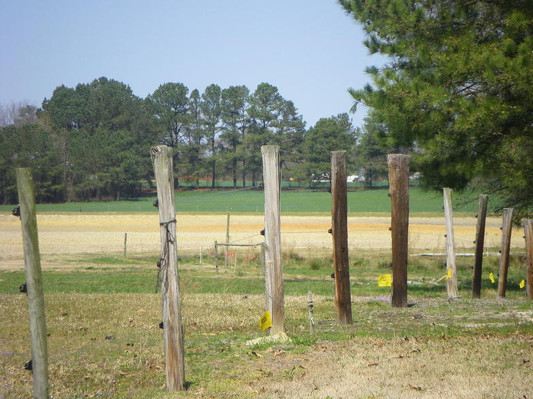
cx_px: 266
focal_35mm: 266
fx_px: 4093
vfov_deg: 5.6
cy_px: 200
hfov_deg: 7.5
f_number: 5.4
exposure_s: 1/250
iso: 64
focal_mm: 44.1
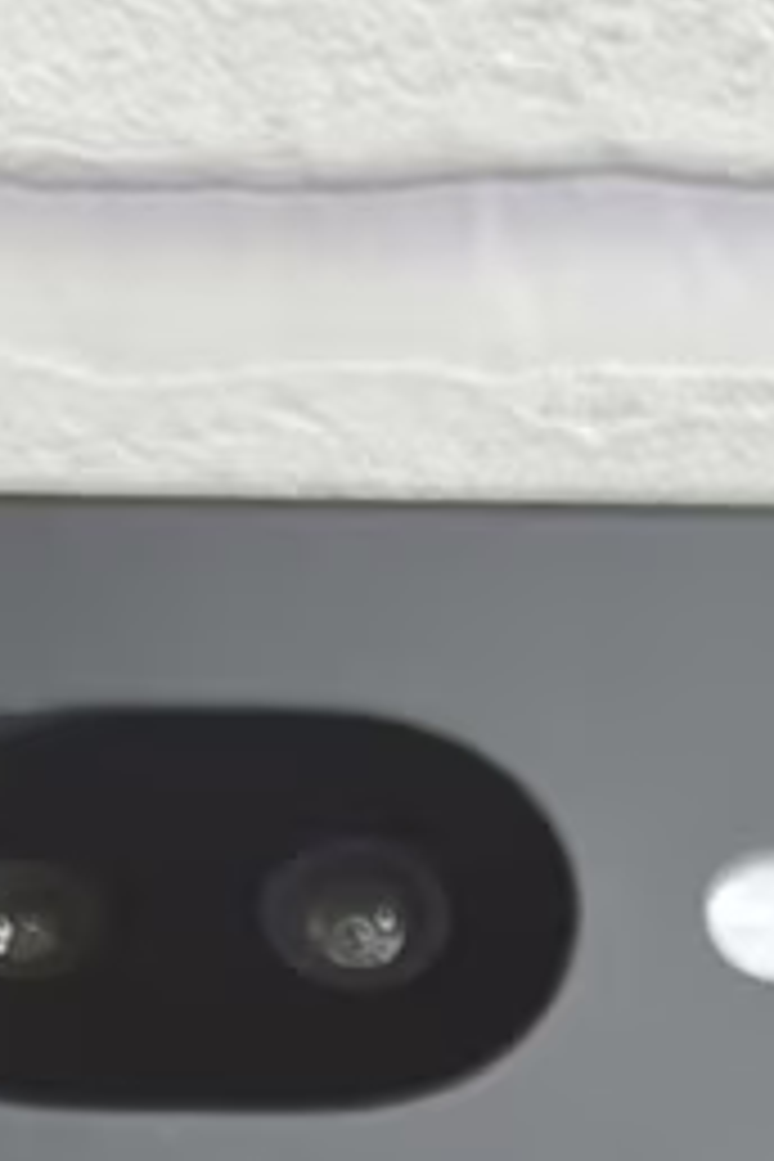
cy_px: 2264
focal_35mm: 232
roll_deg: -1.0
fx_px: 7481
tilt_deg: +4.9
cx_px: 594
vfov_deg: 8.5
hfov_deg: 5.9
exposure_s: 1/50
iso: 80
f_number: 1.78
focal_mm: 6.76
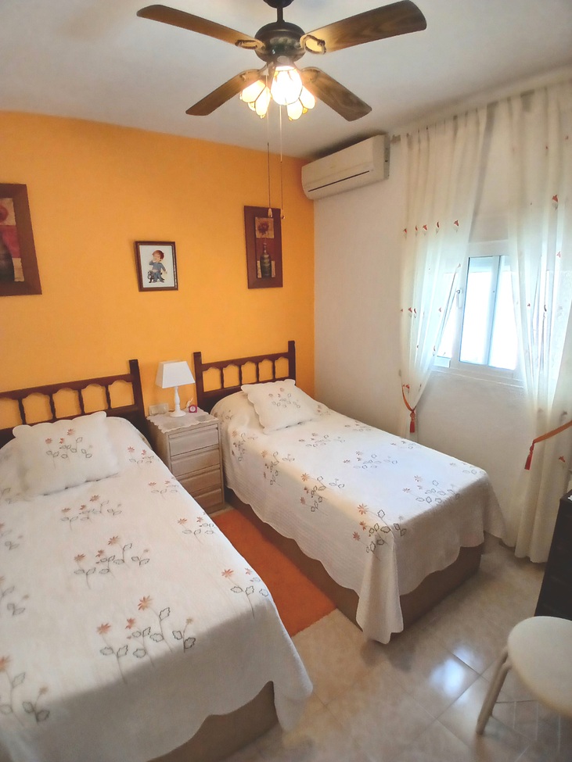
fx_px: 375
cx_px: 286
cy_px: 381
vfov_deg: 91.0
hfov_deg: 74.7
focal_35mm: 17
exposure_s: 1/33
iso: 100
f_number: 2.2
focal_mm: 1.4
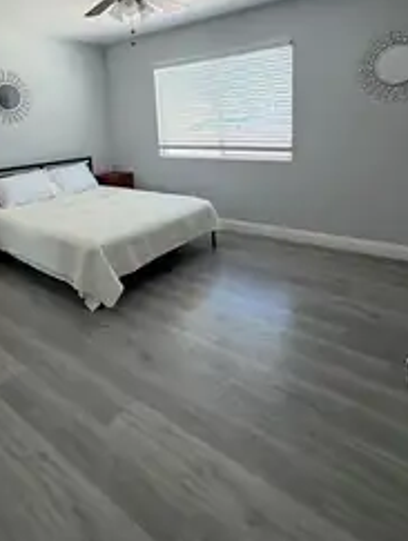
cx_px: 176
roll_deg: +3.9
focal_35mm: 23
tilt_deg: -10.6
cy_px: 183
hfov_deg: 58.8
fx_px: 361
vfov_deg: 71.8
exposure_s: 1/120
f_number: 2.2
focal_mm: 2.22
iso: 64
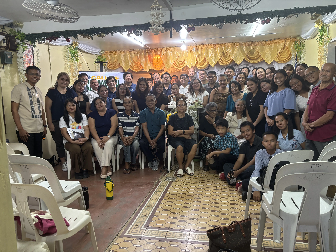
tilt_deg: -7.2
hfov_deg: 67.3
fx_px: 252
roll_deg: +1.6
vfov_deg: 53.1
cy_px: 126
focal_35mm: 26
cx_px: 168
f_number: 1.6
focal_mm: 5.96
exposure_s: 1/60
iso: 320
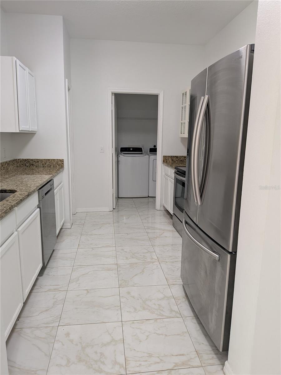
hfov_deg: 56.8
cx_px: 140
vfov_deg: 71.6
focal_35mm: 24
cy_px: 188
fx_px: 260
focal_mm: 4.53
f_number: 1.7
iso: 81
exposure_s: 1/24
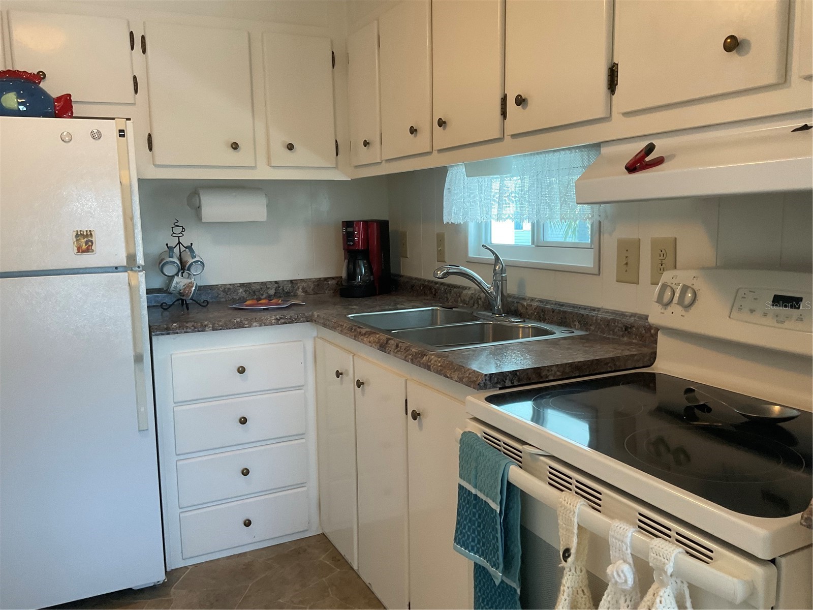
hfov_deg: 61.7
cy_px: 305
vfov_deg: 48.2
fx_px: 681
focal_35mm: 29
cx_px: 406
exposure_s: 1/60
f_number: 1.8
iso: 100
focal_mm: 3
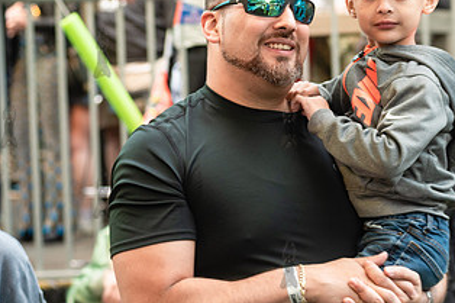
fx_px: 2337
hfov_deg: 11.1
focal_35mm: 185
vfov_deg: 7.4
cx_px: 288
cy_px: 123
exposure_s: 1/40
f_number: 4
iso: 1000
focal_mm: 100
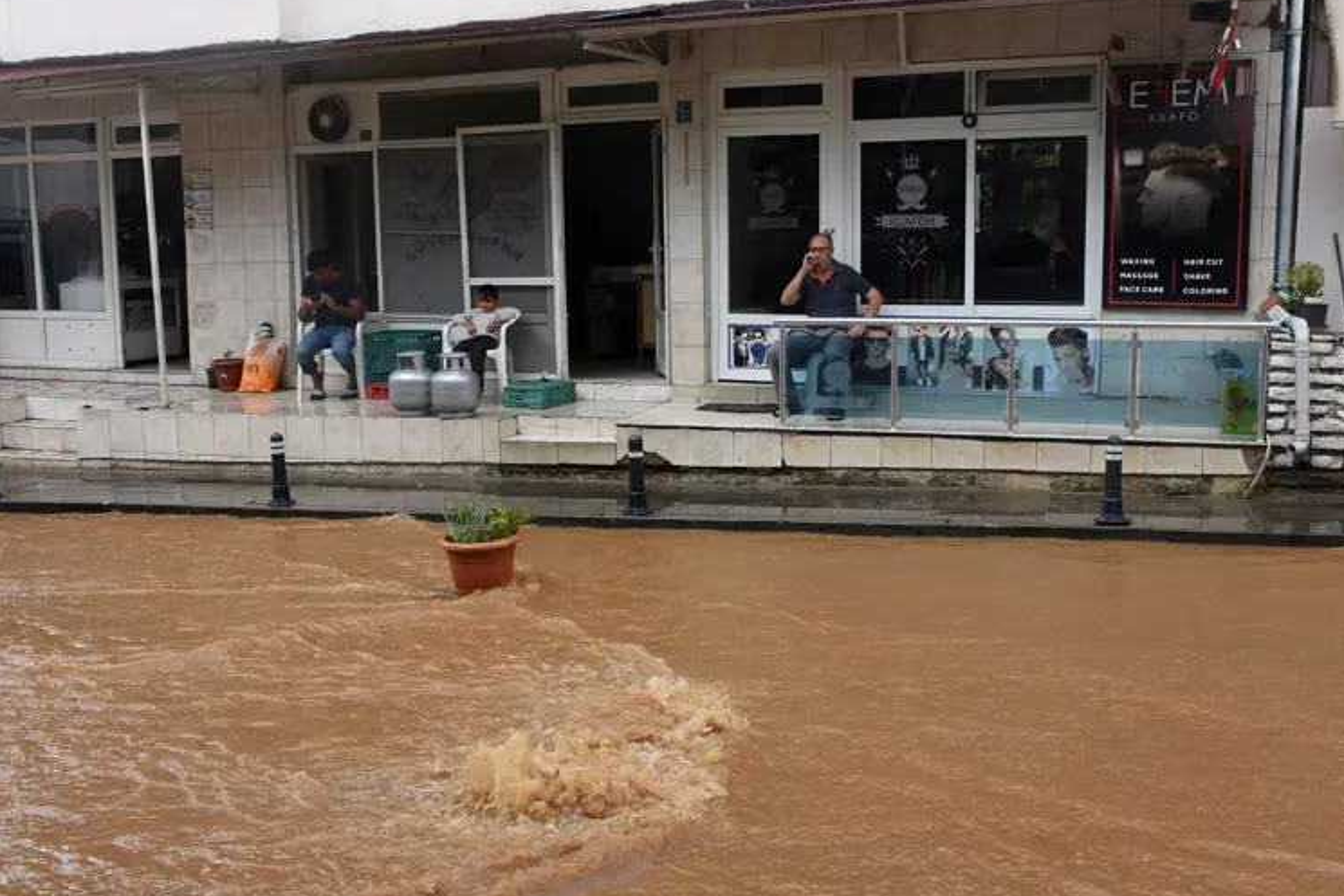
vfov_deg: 34.2
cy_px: 416
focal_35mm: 39
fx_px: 1456
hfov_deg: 49.5
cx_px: 646
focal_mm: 22
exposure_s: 1/320
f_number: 9
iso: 400
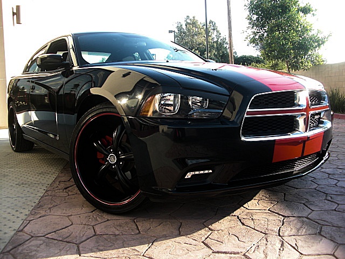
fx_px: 359
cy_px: 130
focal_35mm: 36
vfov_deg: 39.7
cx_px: 172
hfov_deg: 51.4
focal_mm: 6.3
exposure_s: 1/160
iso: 50
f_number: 2.8
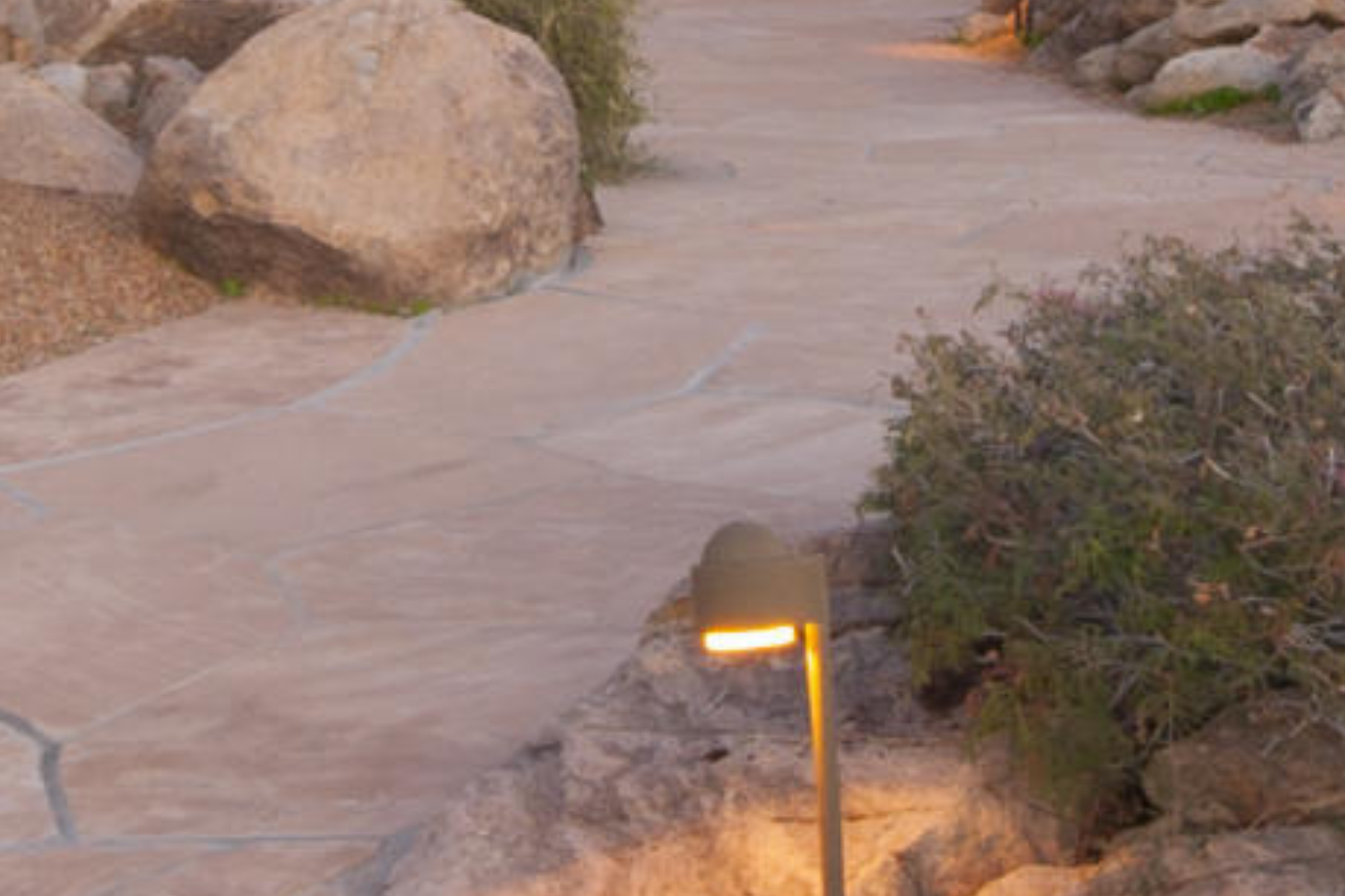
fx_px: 4147
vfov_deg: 12.1
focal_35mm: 111
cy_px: -179
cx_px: 665
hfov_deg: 18.4
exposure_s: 1.3
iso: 400
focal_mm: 17
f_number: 10
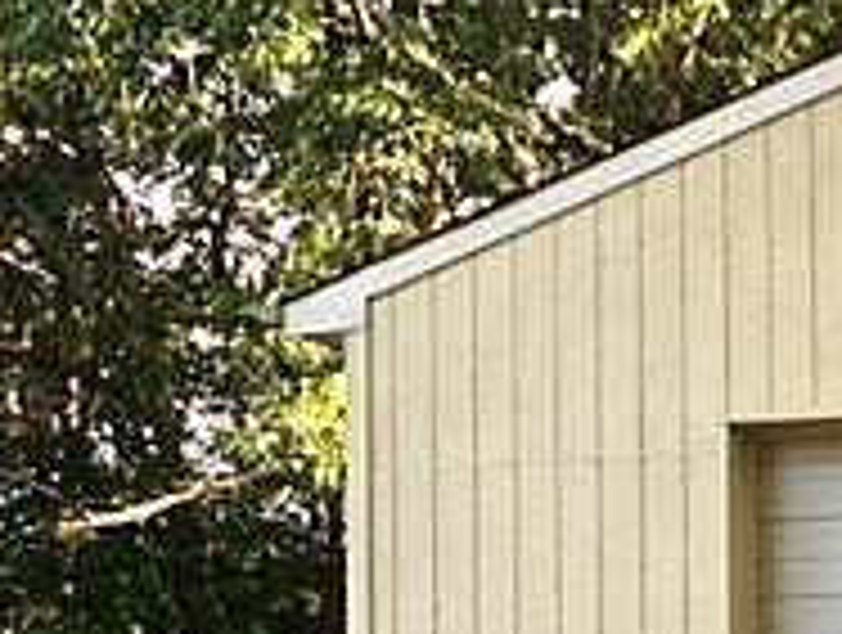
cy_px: 773
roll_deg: -0.2
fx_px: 2413
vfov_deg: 14.5
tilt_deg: +1.8
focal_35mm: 99
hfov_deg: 19.0
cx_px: 928
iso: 32
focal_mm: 4.15
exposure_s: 1/60
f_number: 2.2
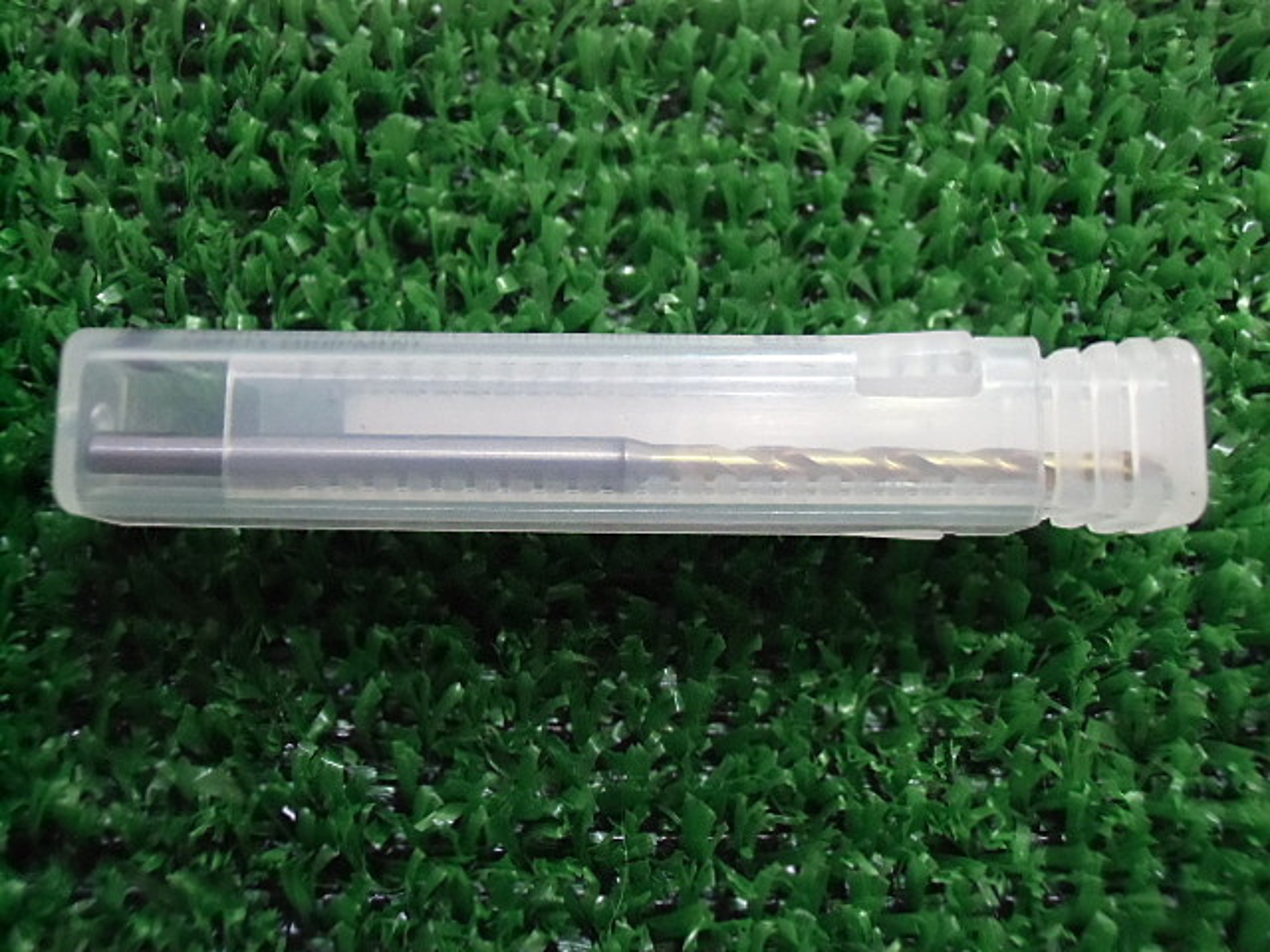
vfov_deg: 36.0
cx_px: 635
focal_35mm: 40
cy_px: 476
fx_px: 1468
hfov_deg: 46.8
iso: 800
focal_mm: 7.15
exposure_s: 1/50
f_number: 4
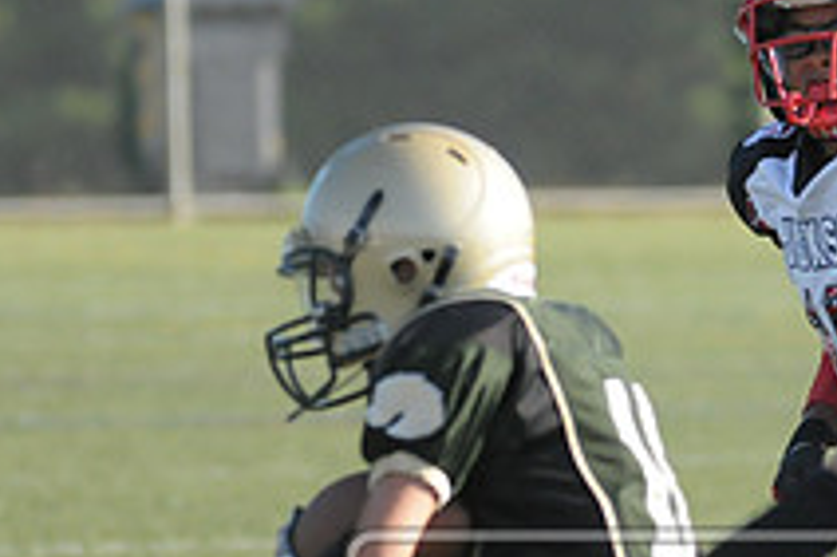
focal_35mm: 821
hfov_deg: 2.5
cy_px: 677
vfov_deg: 1.7
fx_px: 19073
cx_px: 817
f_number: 4
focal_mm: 200
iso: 1600
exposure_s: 1/5000
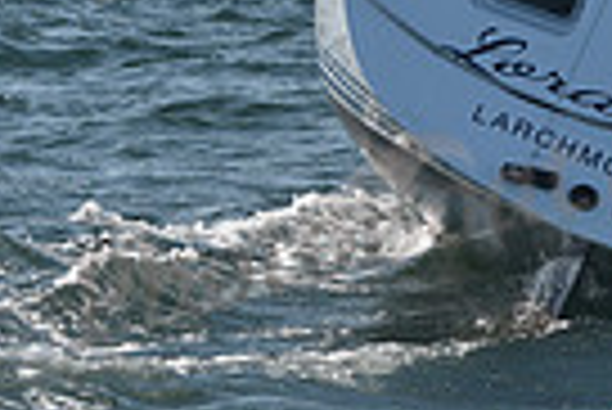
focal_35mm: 405
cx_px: 940
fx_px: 6892
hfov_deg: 5.0
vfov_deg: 3.4
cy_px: -70
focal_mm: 95
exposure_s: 1/800
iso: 250
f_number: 6.3
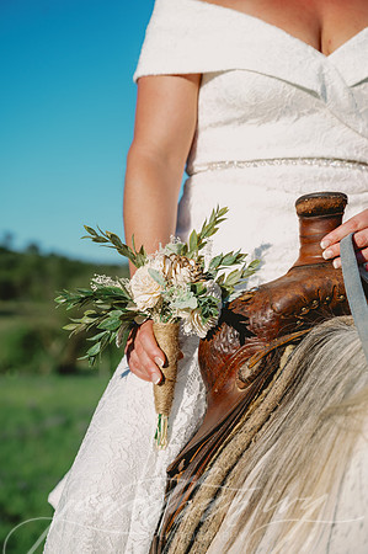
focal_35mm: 70
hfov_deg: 19.4
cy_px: 277
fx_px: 1076
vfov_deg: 28.9
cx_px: 184
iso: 80
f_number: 4.5
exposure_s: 1/640
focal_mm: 70
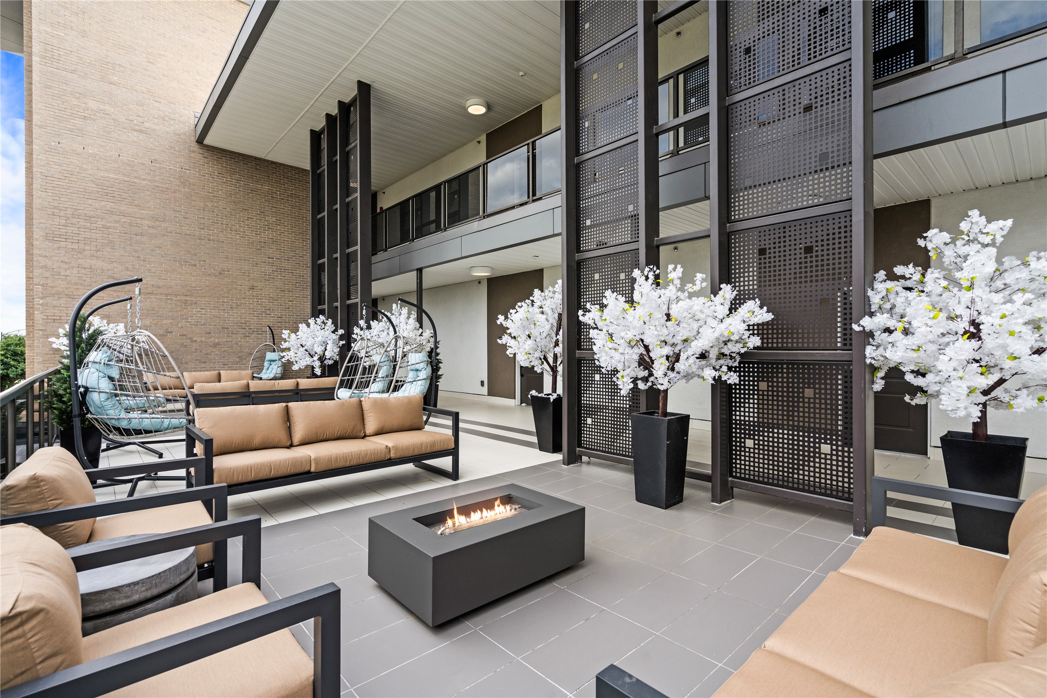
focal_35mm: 16
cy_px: 349
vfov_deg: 73.7
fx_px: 465
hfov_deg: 96.7
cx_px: 524
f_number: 8
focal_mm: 16
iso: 160
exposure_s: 1/160
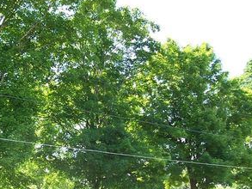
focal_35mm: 58
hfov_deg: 32.7
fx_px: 422
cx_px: 71
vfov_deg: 24.7
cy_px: 159
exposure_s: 1/250
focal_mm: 5.6
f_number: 2.7
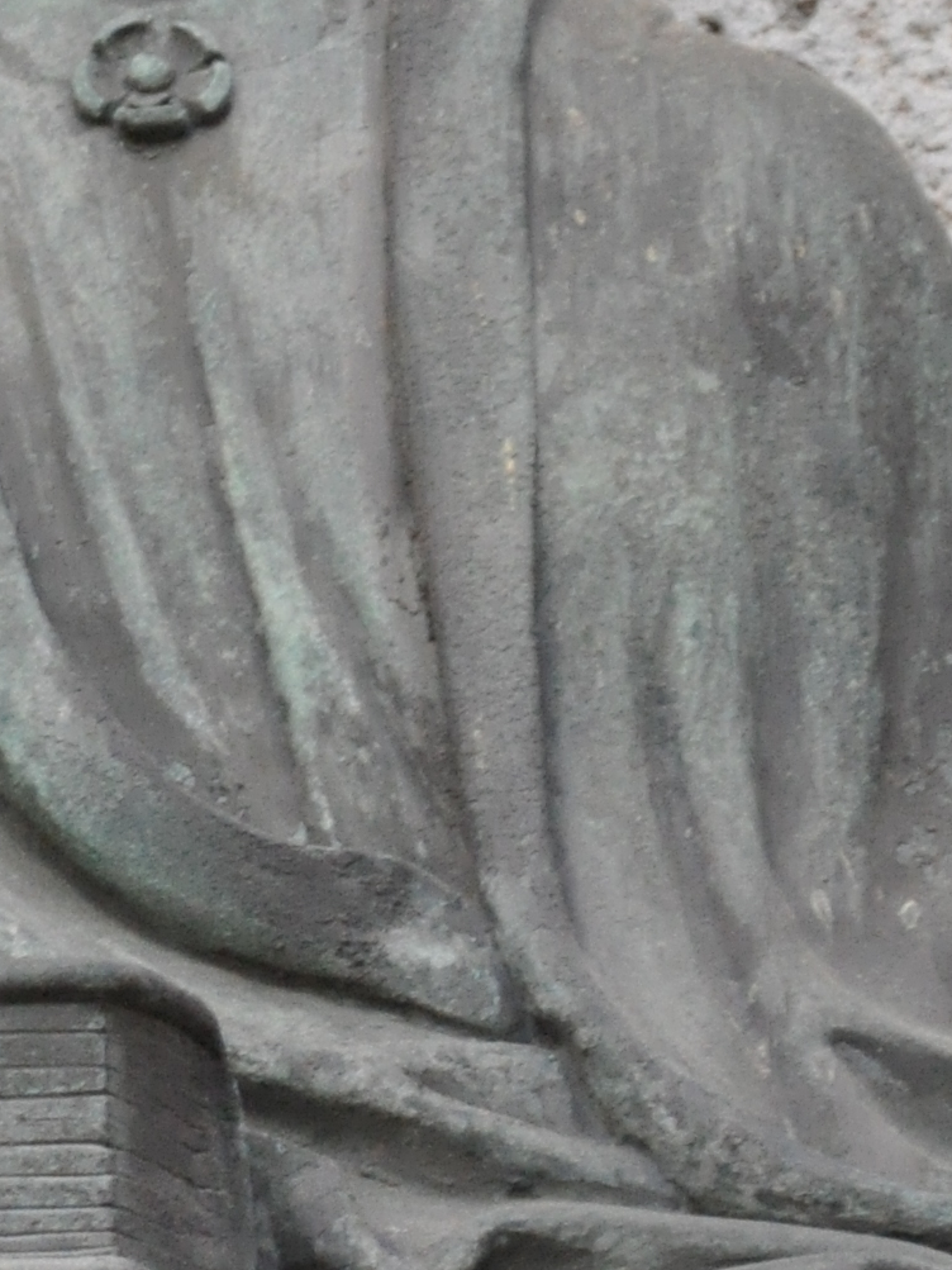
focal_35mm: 893
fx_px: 32754
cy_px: 1319
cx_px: 138
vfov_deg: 2.2
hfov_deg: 1.7
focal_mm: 145
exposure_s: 1/250
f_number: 5.6
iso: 1600
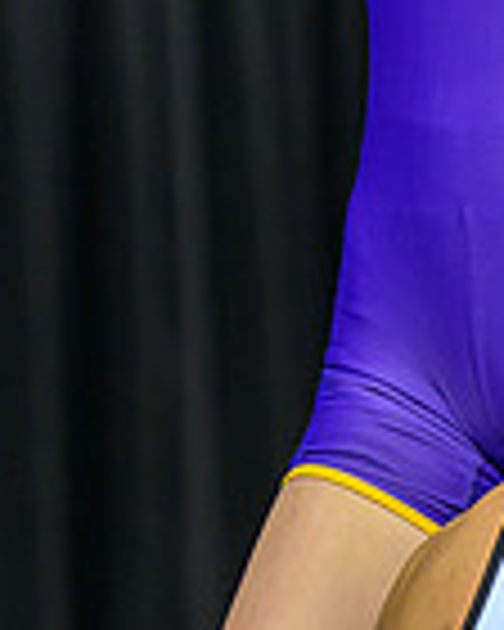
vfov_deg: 3.6
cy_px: -349
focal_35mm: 536
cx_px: 501
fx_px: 9994
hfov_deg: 2.9
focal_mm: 100
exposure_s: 1/800
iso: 3200
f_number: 2.8
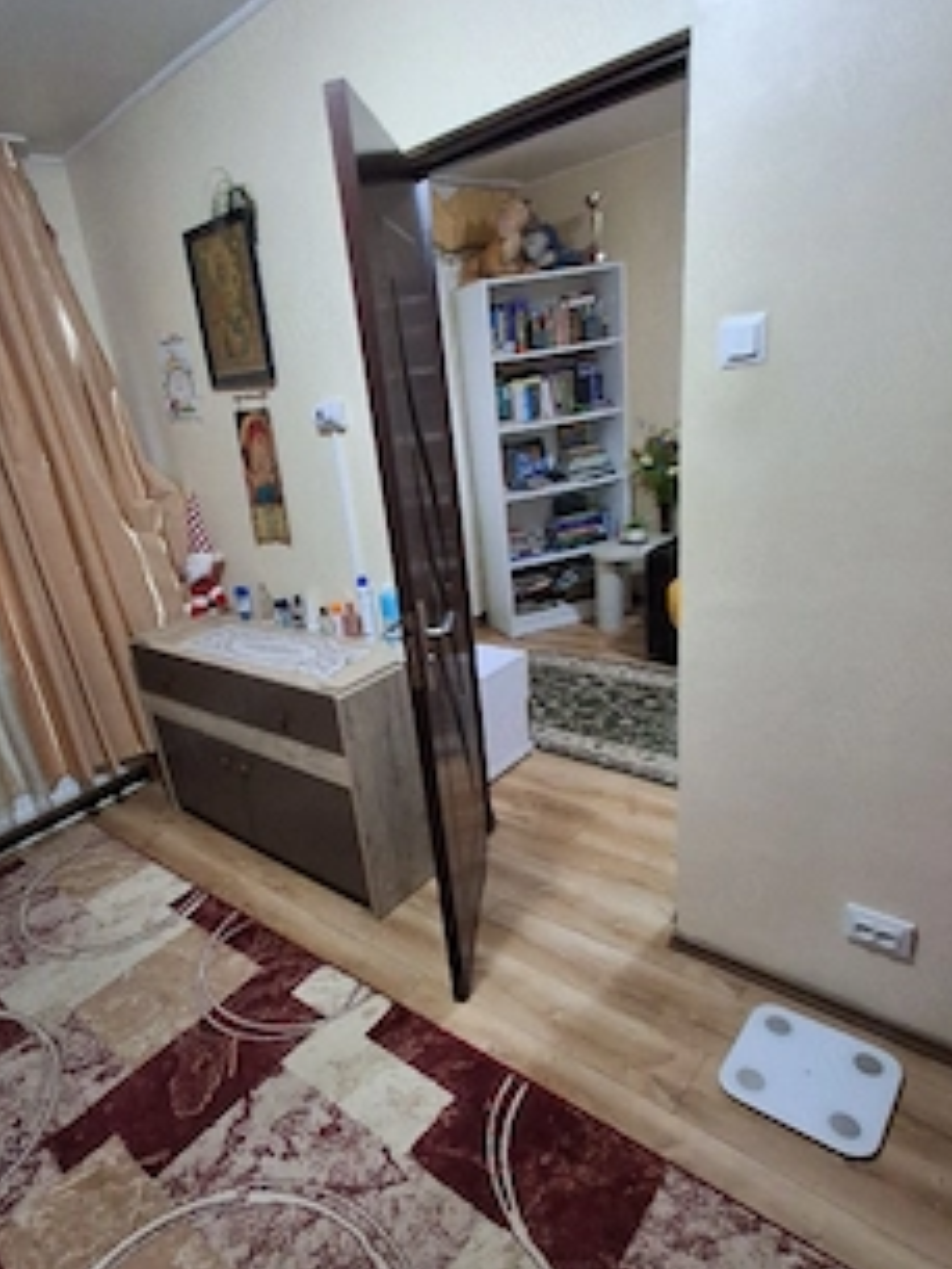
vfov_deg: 78.8
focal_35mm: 21
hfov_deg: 63.0
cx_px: 391
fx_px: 770
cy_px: 695
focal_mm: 1.64
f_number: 2.2
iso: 500
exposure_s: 1/33
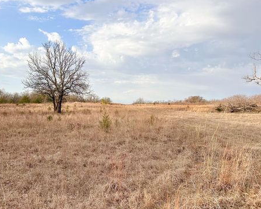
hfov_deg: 65.9
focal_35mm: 26
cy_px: 102
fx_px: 201
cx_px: 119
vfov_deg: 54.9
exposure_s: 1/3597
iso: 80
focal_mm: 6.86
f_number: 1.78
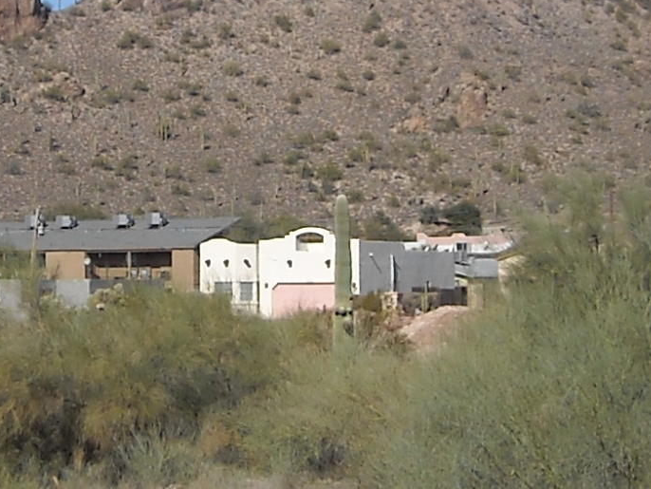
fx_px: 2878
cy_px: 30
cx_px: 159
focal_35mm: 153
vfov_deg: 9.7
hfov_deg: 12.9
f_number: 5.6
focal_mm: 5.7
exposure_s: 1/521
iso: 64
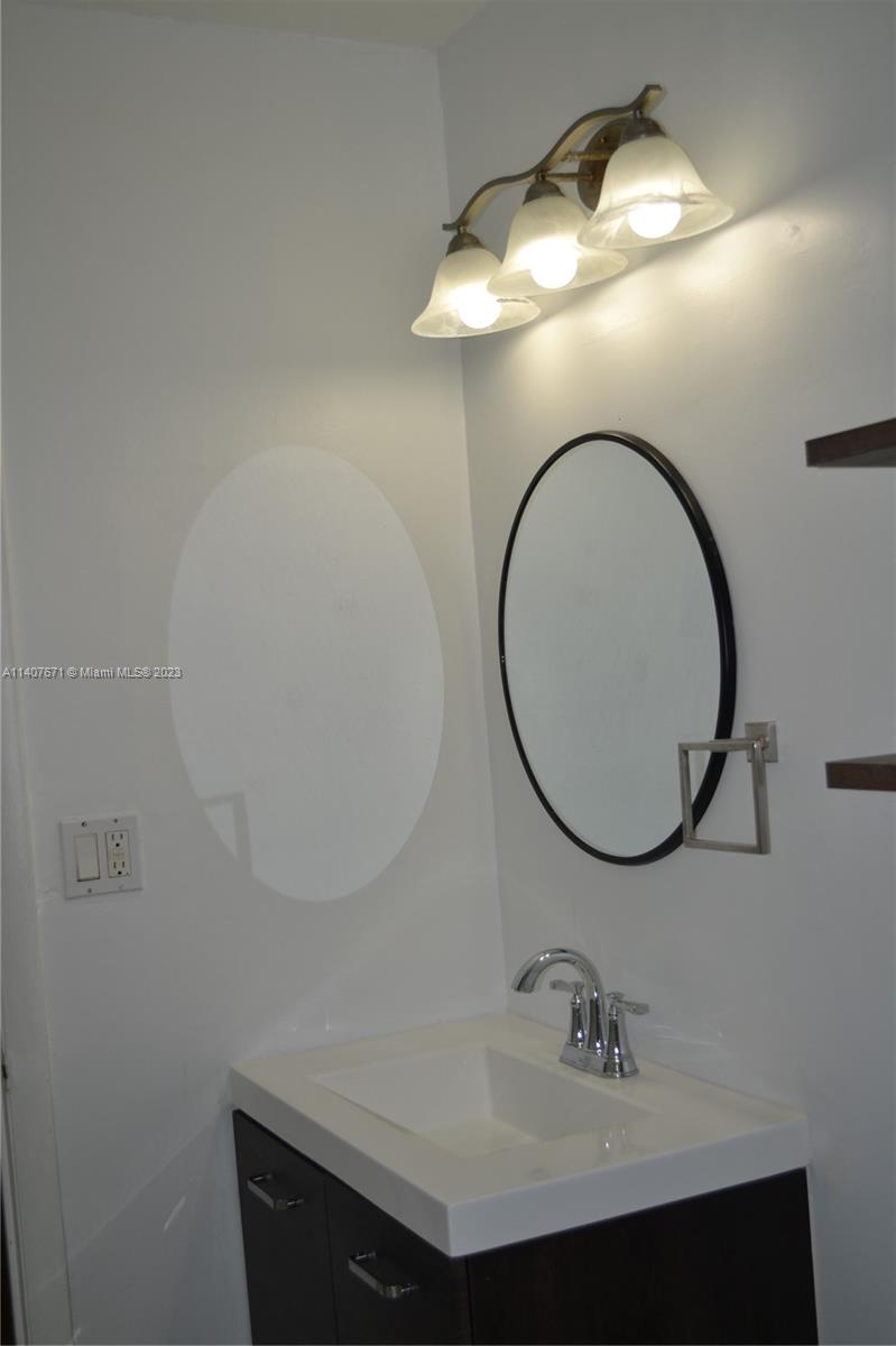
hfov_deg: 34.2
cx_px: 448
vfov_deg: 49.6
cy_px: 673
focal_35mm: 39
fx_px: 1457
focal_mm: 26
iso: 100
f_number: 4.2
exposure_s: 1/160
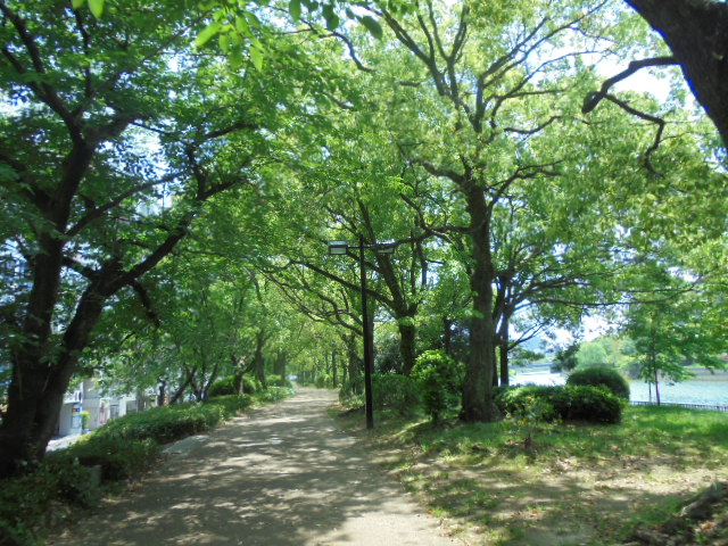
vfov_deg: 53.1
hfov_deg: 67.3
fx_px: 547
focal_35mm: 26
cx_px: 364
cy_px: 273
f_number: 3.5
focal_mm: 4.6
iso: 100
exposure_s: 1/200
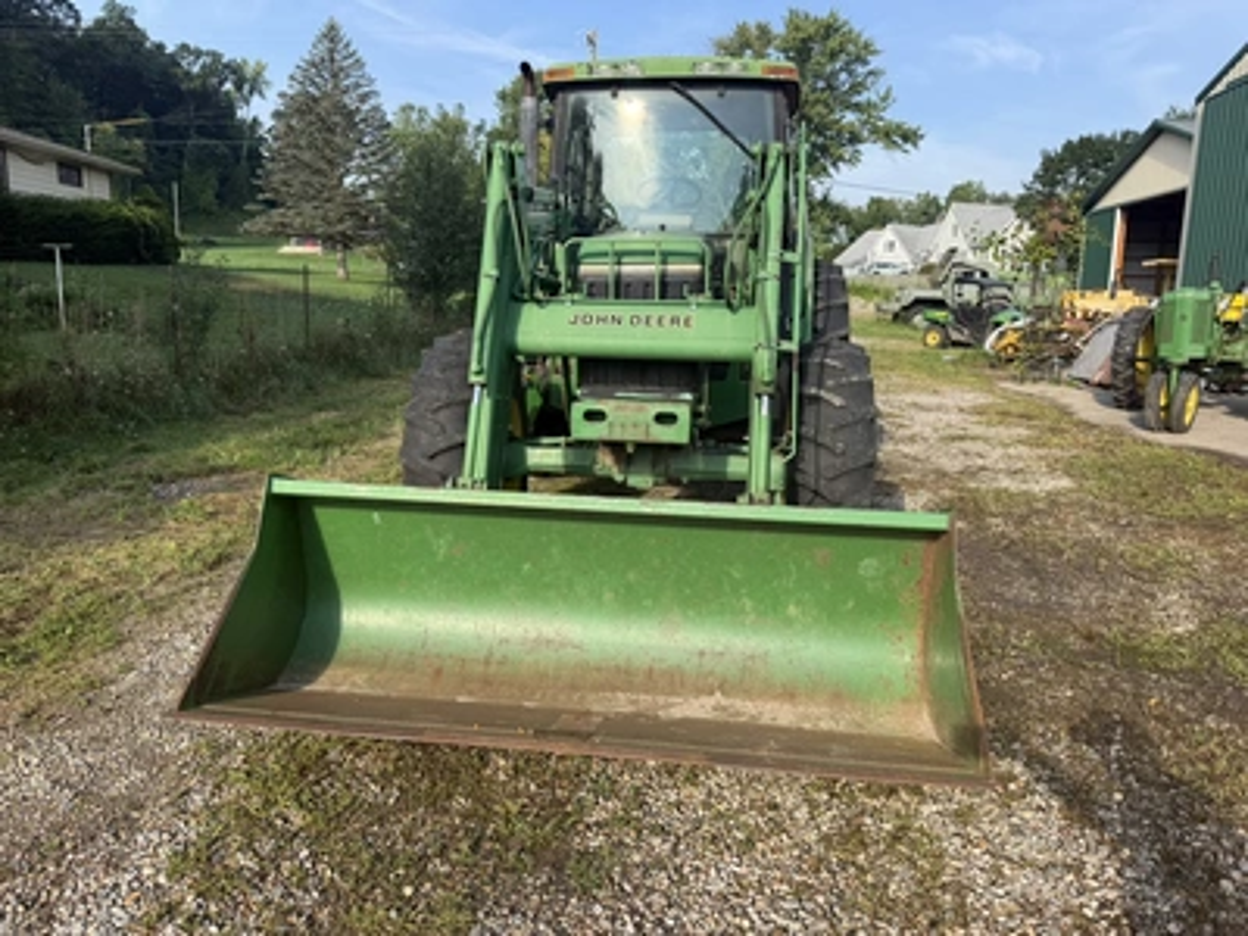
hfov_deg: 71.6
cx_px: 624
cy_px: 468
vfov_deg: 56.8
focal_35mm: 24
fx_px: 865
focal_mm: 6.76
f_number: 1.78
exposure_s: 1/1812
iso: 80
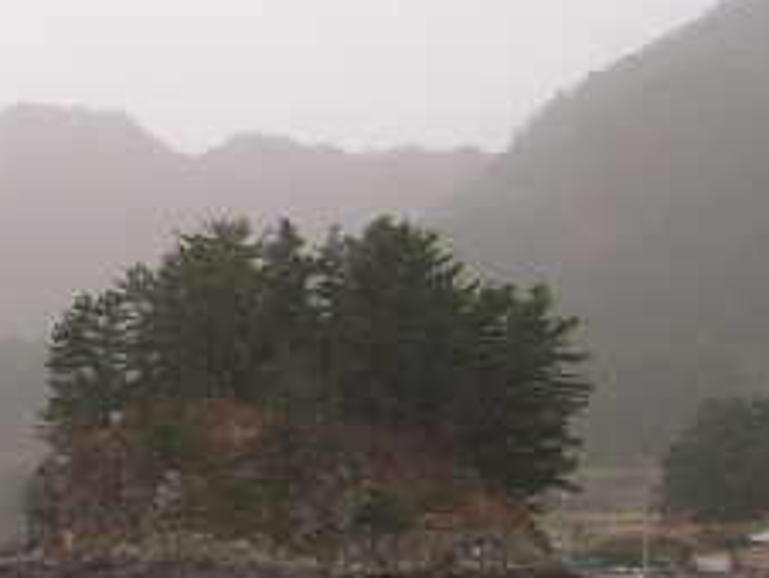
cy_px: 343
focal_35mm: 99
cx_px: -92
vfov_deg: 15.0
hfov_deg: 19.0
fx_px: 2202
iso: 50
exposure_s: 1/706
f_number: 2.8
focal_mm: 5.95
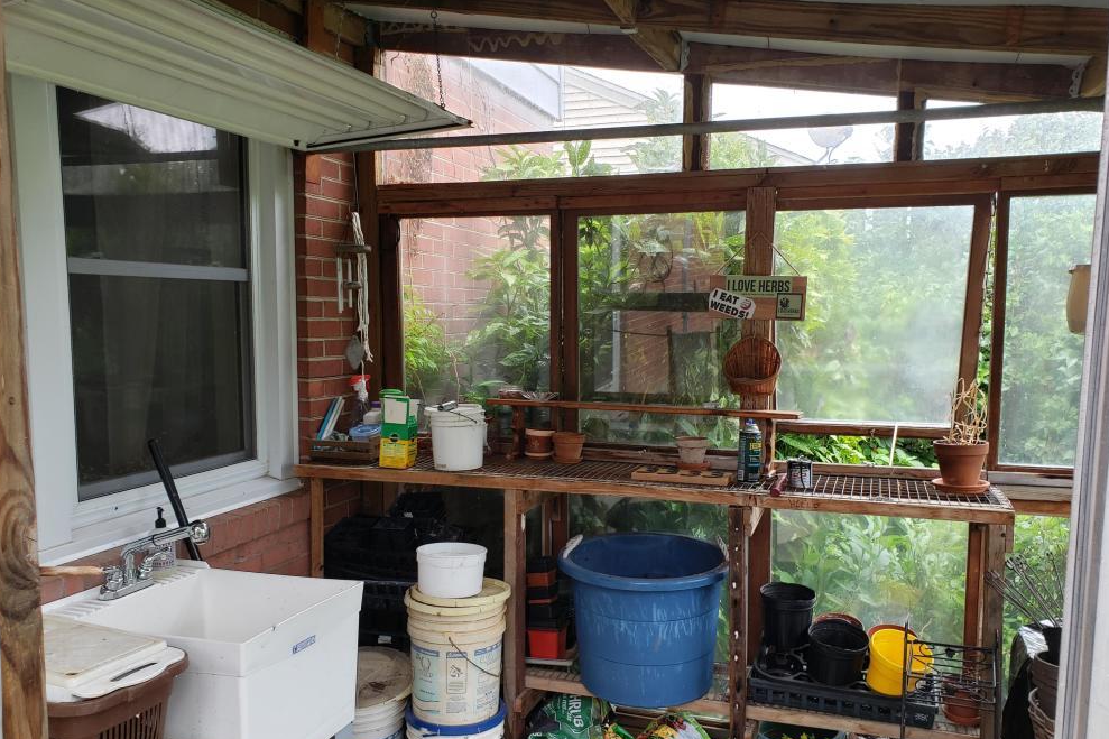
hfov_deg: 65.5
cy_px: 428
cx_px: 557
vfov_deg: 46.2
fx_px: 862
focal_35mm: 28
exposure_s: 1/79
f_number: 2.4
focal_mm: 4.3
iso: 50
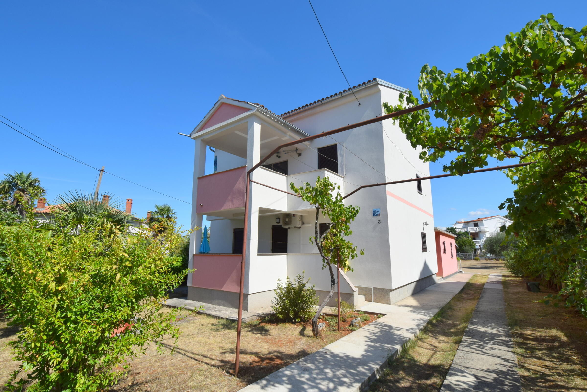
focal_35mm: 15
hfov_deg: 100.4
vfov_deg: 77.3
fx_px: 245
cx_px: 294
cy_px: 196
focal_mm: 10
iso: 200
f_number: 10
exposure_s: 1/400
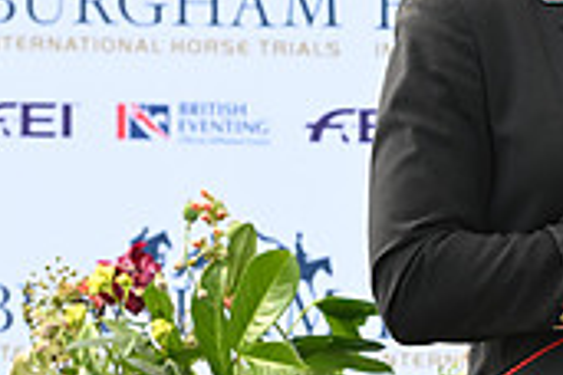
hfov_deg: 5.7
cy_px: 77
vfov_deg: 3.8
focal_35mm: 357
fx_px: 5583
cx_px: 919
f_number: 5.6
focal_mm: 105
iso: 900
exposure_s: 1/800
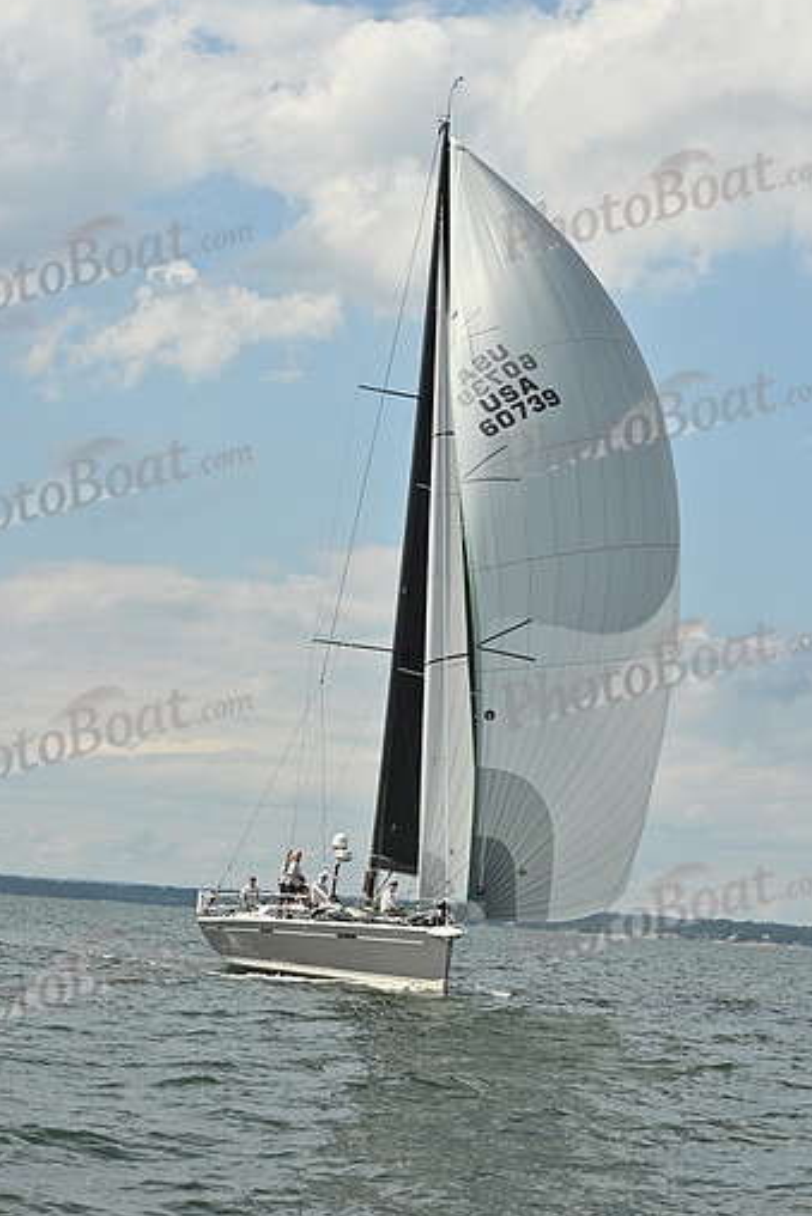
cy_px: 579
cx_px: 377
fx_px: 2705
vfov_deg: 25.4
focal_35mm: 80
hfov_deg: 17.1
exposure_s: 1/1600
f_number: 8
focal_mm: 70
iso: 320
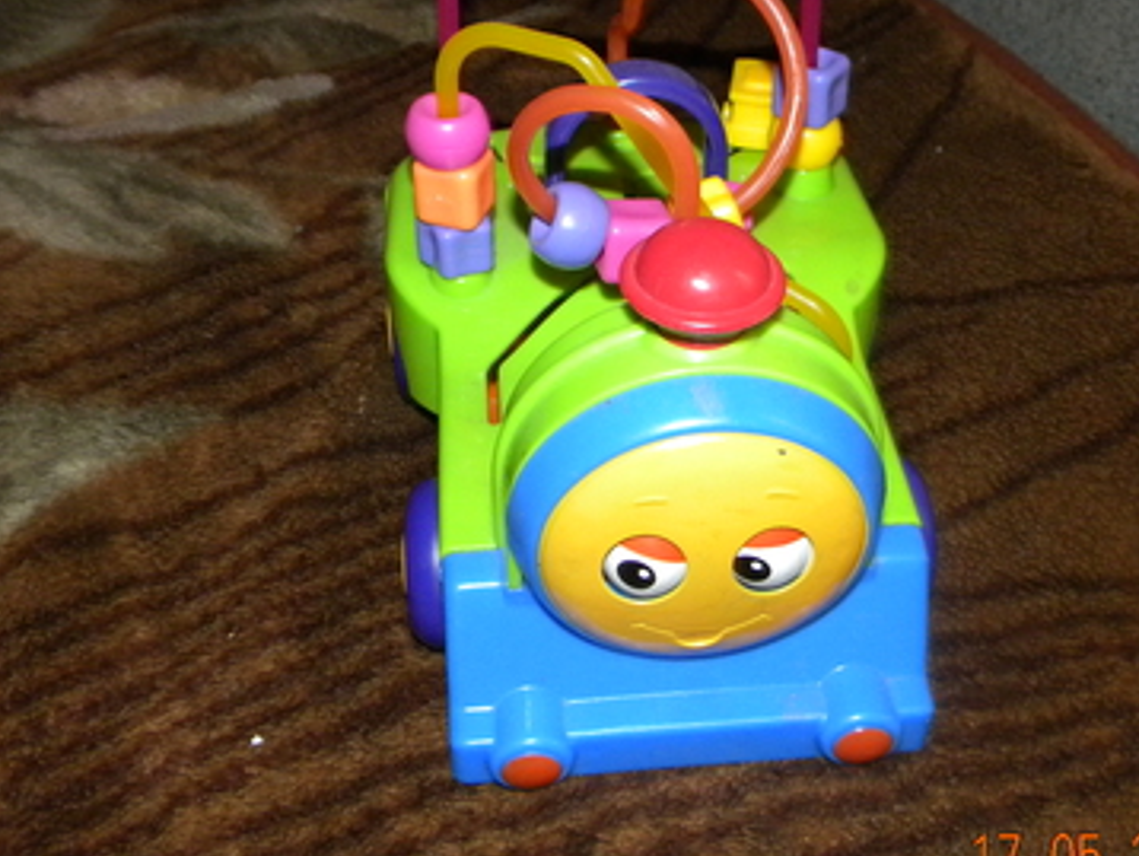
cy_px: 336
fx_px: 1416
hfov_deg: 43.8
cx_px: 633
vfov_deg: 33.5
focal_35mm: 43
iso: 400
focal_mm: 5
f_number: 3.5
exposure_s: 1/26
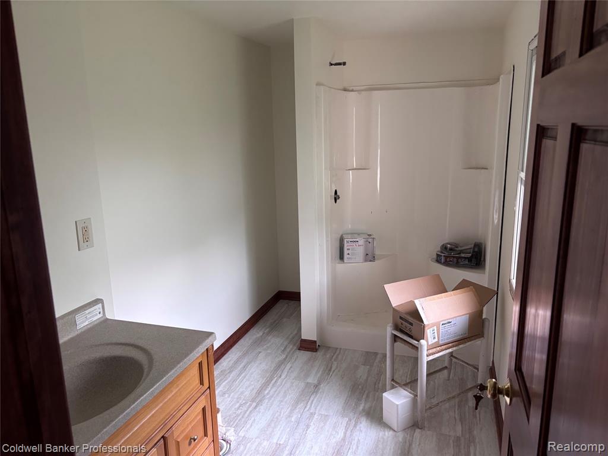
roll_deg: +1.1
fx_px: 457
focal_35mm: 26
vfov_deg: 53.1
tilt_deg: -11.3
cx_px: 304
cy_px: 228
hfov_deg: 67.3
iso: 200
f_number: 1.6
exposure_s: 1/60
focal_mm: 5.96
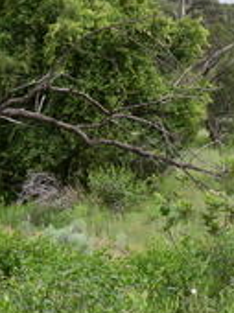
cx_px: 507
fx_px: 2395
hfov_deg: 5.5
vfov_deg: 7.5
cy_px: 59
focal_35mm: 265
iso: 400
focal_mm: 52
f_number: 9
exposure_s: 1/160
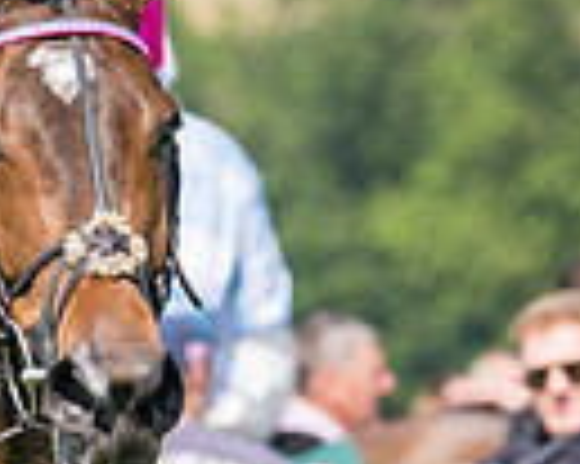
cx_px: 61
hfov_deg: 1.2
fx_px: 27753
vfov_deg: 1.0
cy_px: 214
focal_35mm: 1618
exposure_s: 1/1250
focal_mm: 175
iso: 200
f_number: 5
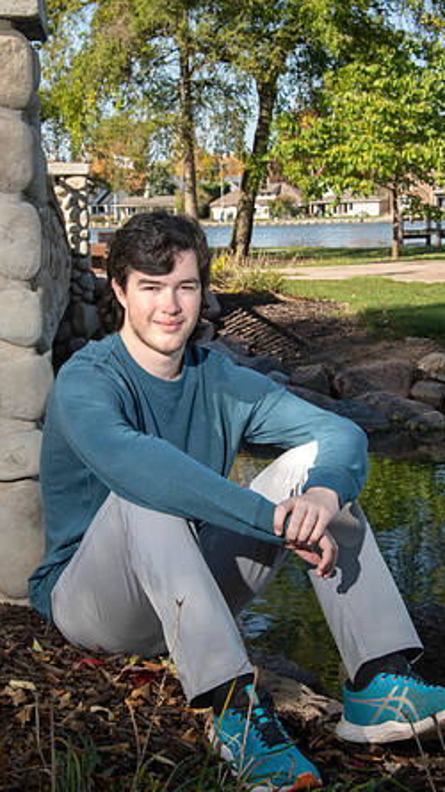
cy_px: 395
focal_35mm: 72
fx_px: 1512
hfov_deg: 16.7
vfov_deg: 29.4
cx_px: 206
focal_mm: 68
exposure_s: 1/160
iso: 800
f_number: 16
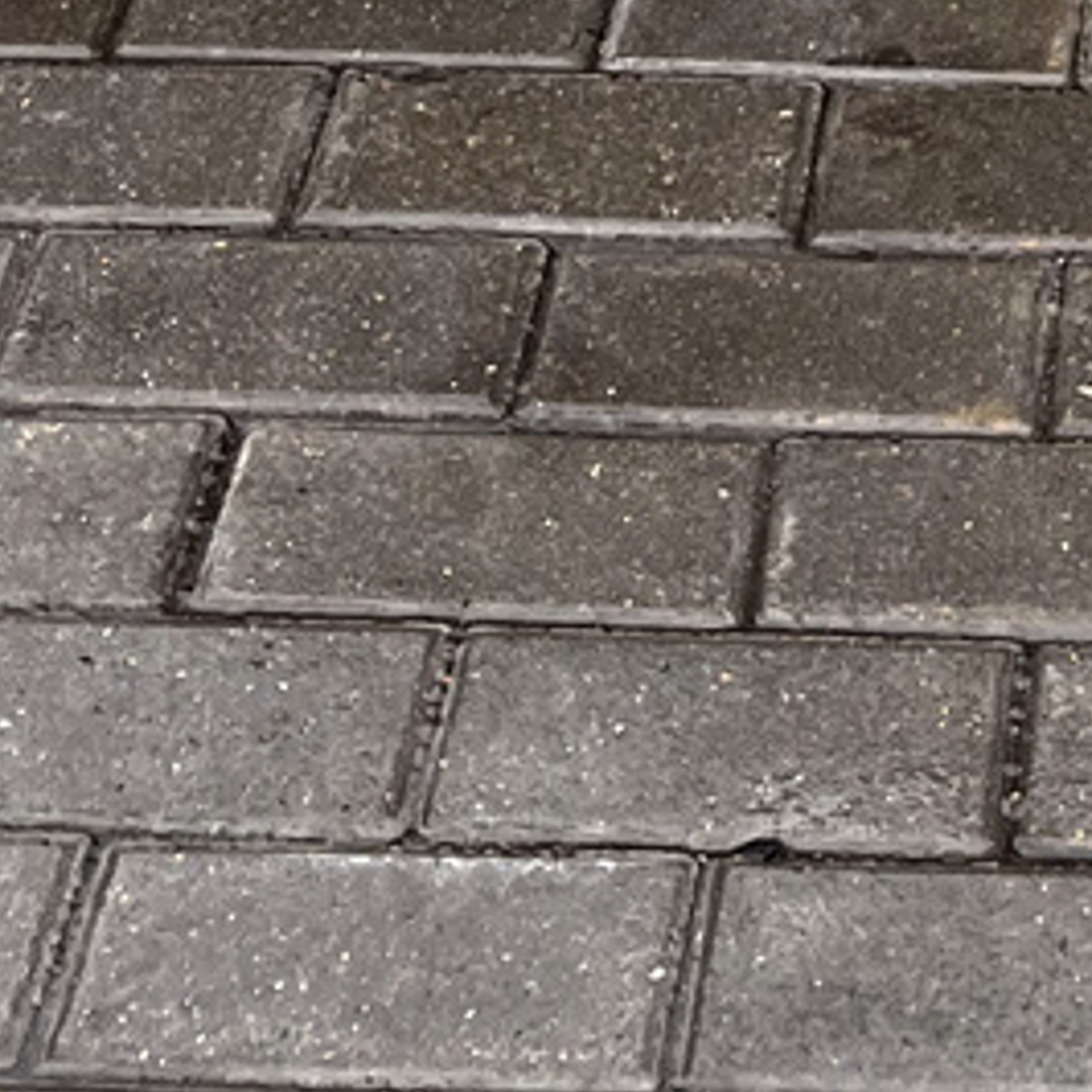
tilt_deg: -11.6
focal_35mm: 138
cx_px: 1445
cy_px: -2094
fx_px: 4925
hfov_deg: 12.3
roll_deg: -1.7
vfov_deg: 9.9
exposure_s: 1/457
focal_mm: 5.1
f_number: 1.6
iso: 50
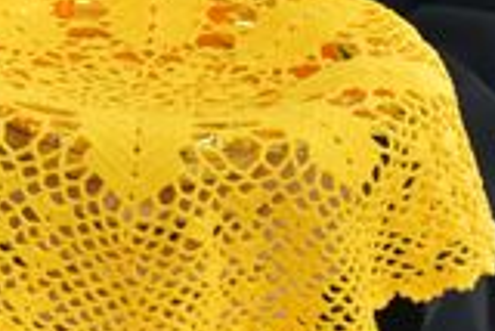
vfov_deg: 5.4
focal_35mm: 250
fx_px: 3441
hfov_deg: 8.0
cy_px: -351
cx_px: -396
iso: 1000
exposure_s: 1/125
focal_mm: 26
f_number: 3.8
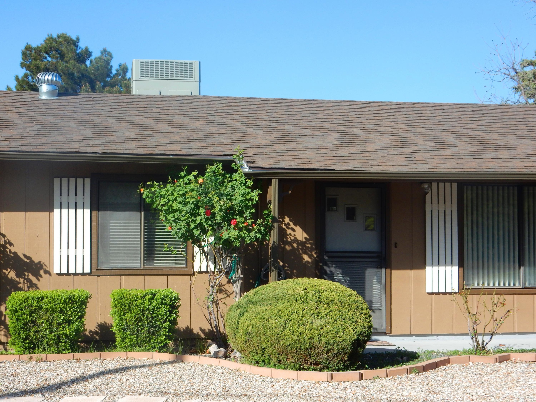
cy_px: 201
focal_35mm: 60
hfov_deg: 32.2
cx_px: 268
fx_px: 929
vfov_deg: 24.4
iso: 125
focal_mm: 10.7
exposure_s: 1/640
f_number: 4.5
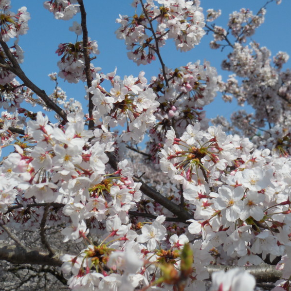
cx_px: 177
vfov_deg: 20.6
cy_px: 146
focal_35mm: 84
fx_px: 799
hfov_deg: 20.6
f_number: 4.4
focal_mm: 12.6
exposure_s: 1/1250
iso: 125
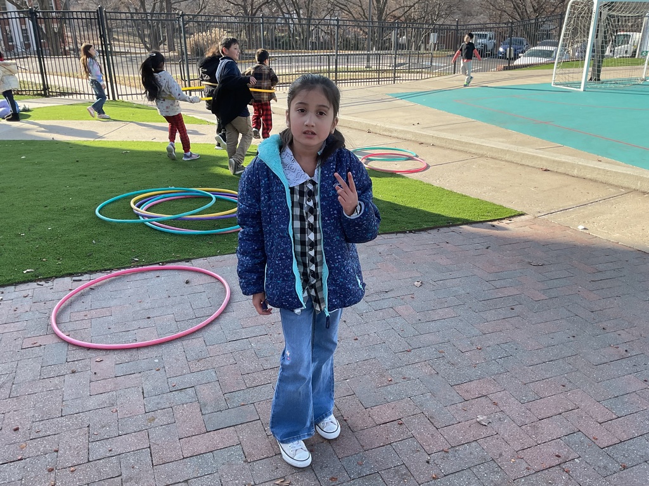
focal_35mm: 29
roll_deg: +1.4
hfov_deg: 61.7
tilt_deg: -23.2
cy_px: 243
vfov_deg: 48.2
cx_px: 324
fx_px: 544
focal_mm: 3
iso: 16
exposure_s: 1/534
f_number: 1.8
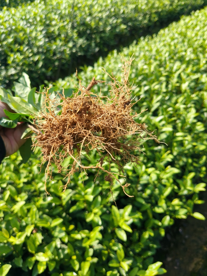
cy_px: 138
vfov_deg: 67.3
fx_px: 207
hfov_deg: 53.1
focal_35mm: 26
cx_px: 104
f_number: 1.8
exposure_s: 1/1422
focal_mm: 4.84
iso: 80
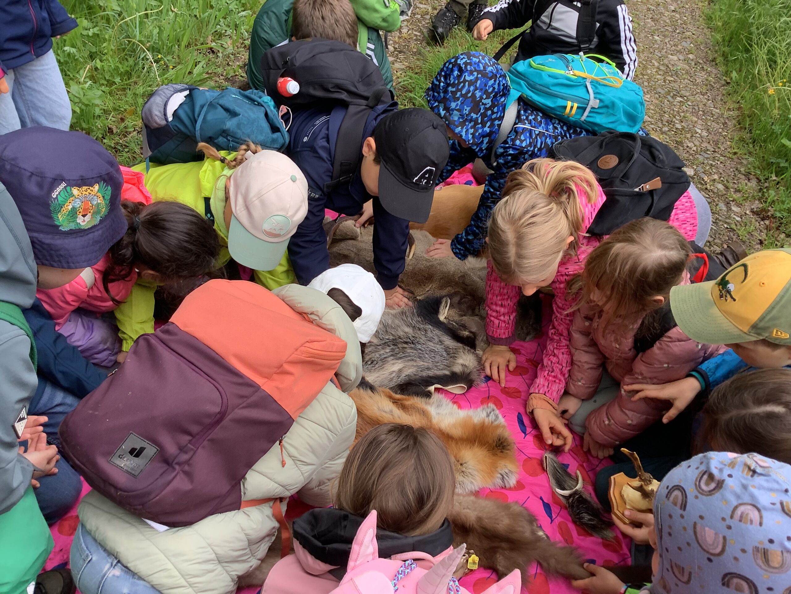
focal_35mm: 31
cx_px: 396
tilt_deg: -44.1
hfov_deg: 58.4
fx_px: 708
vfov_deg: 45.4
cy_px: 297
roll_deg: -14.2
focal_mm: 3.3
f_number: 2.4
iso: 32
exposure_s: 1/120
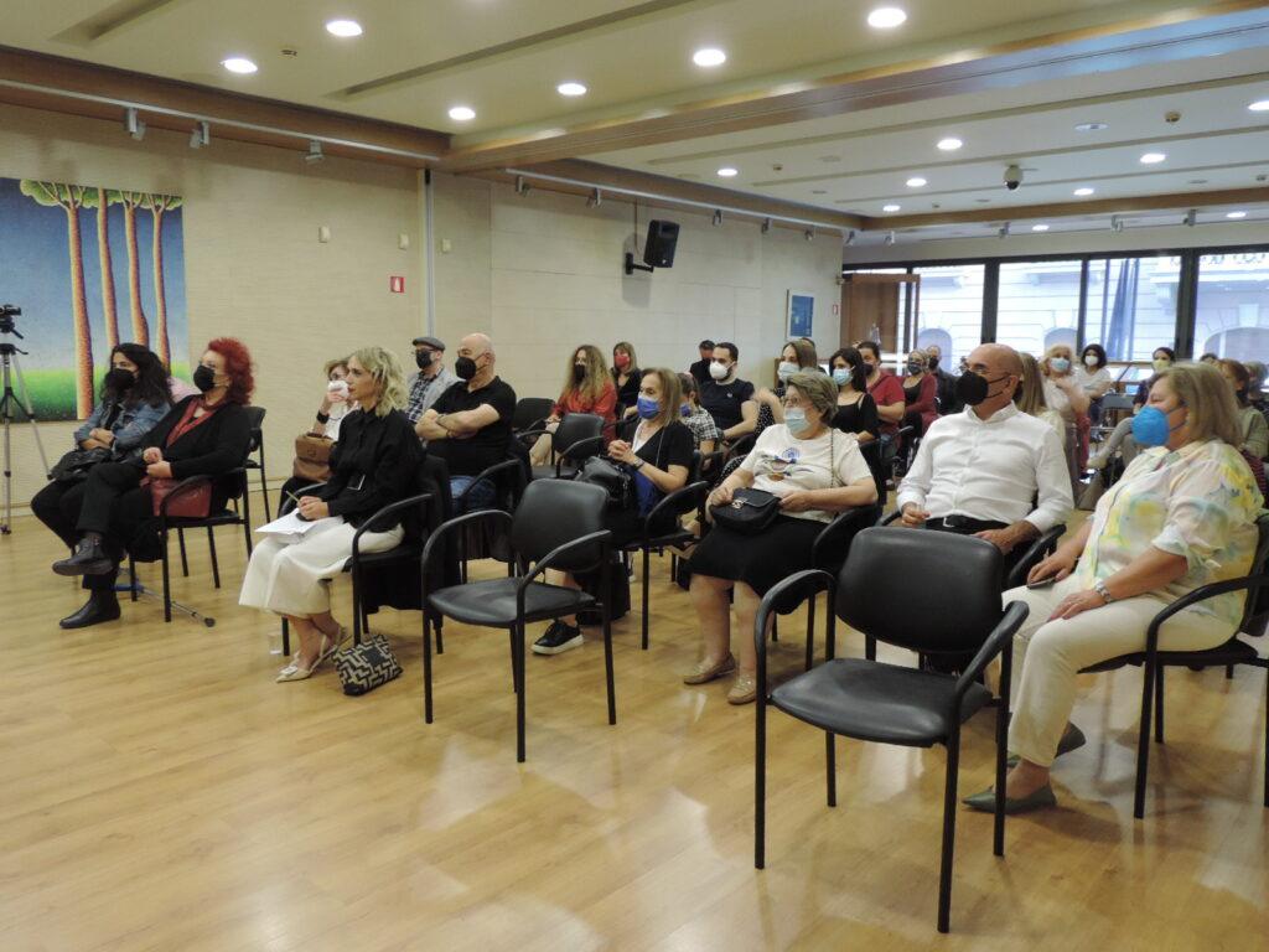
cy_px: 476
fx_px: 1026
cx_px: 634
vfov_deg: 49.7
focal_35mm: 28
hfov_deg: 63.4
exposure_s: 1/25
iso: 400
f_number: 3.1
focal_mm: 4.9
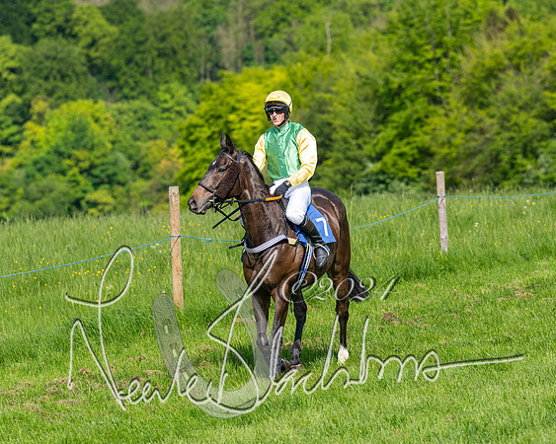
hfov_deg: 6.4
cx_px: 265
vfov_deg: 5.1
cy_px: 218
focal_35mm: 304
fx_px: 5004
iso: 200
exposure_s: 1/1000
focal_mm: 200
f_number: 5
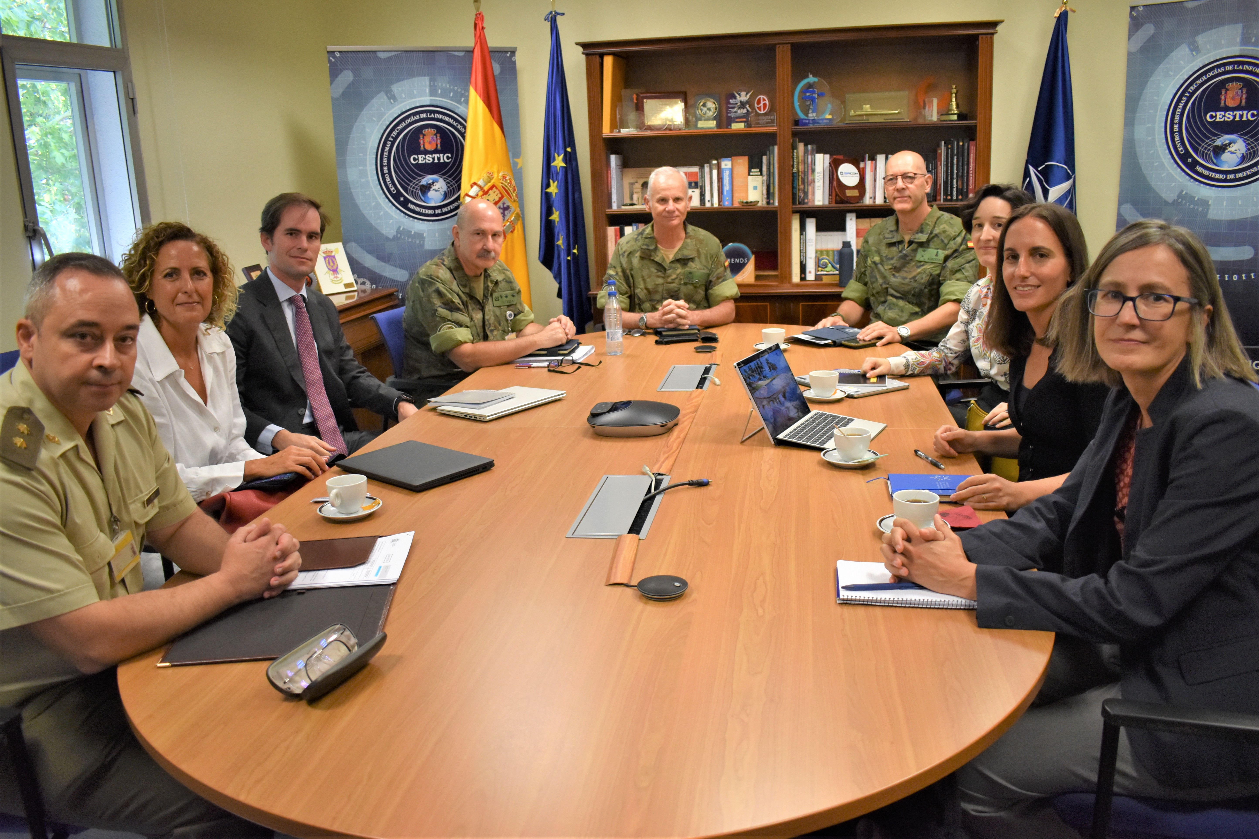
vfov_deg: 47.9
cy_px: 420
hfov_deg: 67.4
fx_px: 944
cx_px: 630
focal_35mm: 27
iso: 800
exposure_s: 1/250
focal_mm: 18
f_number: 3.5
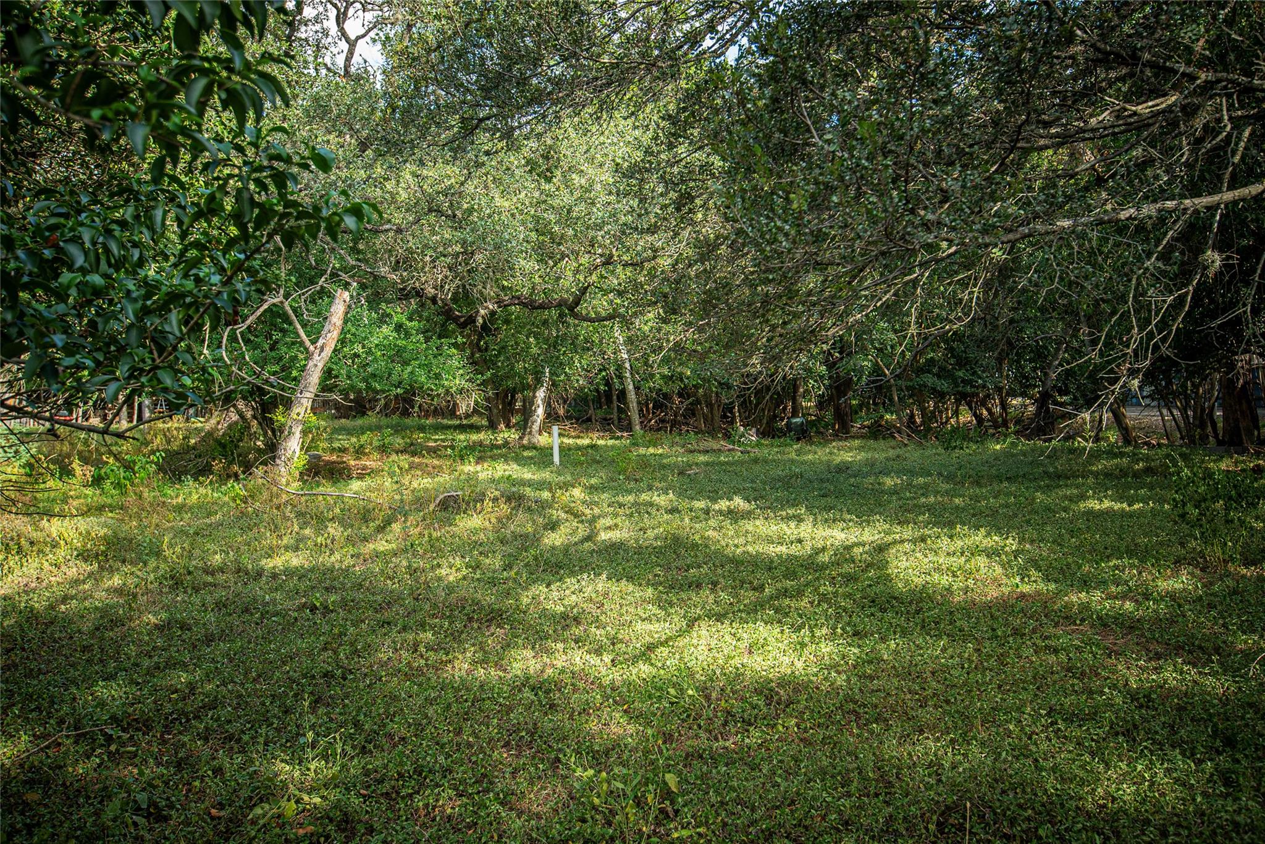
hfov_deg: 54.4
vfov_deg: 37.9
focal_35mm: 35
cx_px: 632
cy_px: 422
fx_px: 1230
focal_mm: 35
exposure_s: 1/160
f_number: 5
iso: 640
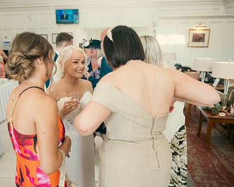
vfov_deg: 45.8
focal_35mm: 32
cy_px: 93
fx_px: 222
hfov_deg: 55.3
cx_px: 94
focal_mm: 28
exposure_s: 1/160
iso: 800
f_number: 3.5
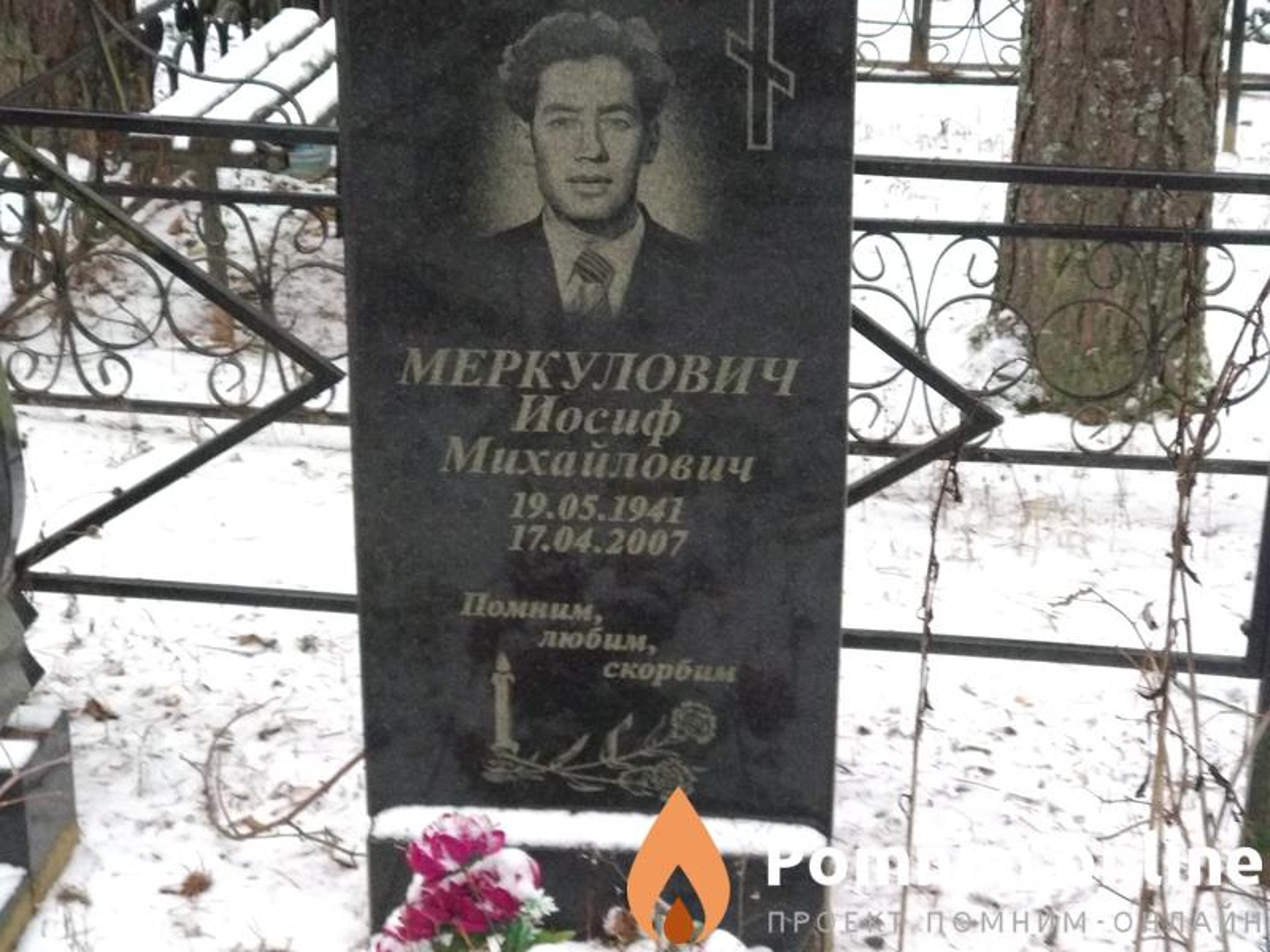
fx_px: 1908
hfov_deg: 36.8
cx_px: 635
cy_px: 476
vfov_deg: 28.0
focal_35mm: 52
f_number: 2.6
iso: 1000
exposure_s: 1/30
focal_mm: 5.99
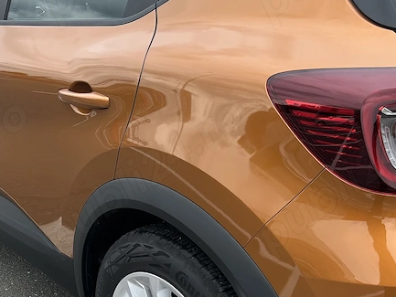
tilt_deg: -23.0
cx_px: 36
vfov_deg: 24.3
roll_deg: +3.4
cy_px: 194
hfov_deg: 30.7
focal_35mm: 60
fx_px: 687
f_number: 1.5
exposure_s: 1/1112
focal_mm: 5.7
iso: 50
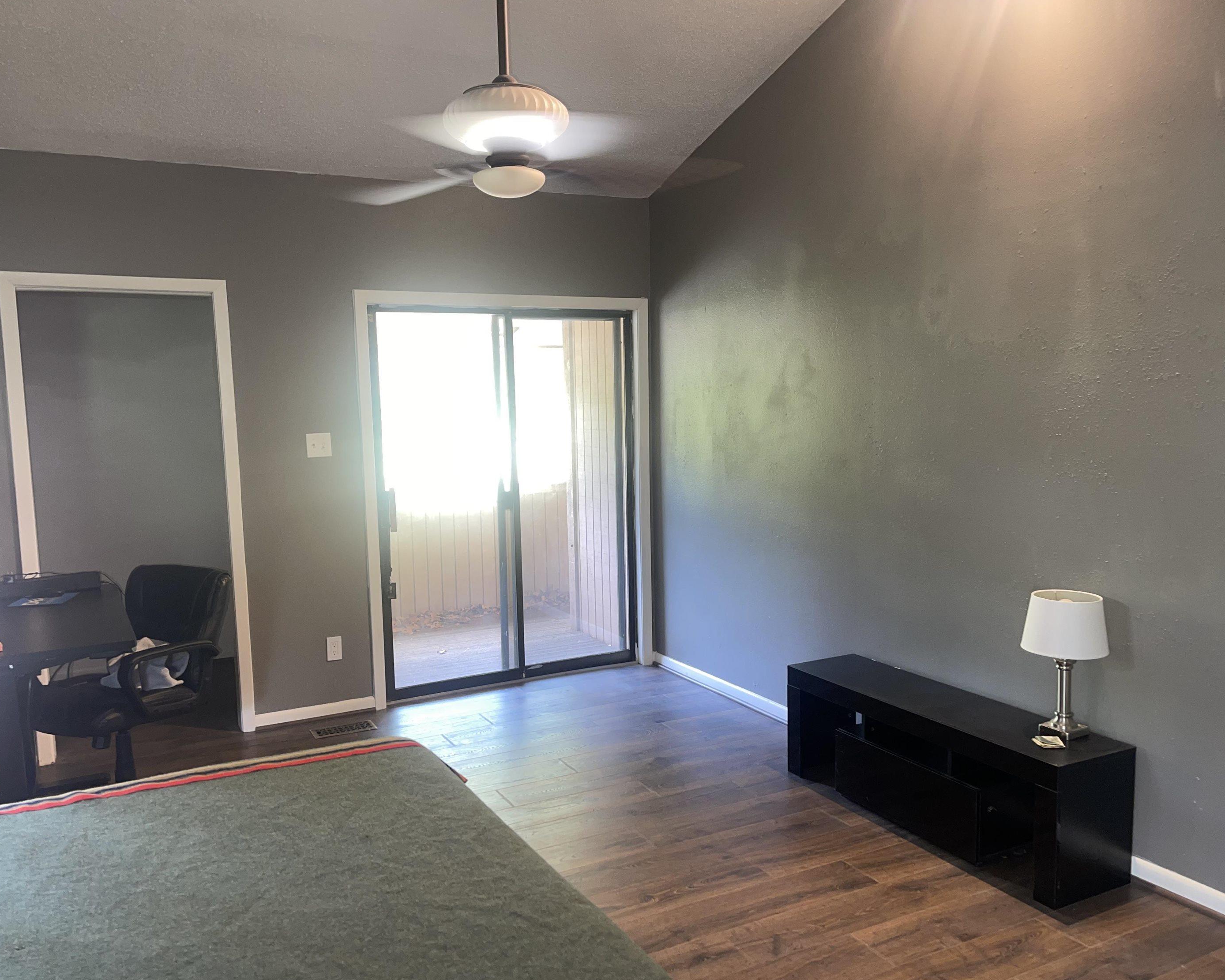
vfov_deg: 53.2
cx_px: 594
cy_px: 503
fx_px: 979
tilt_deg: -8.2
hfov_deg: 64.1
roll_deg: +1.4
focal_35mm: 27
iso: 50
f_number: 1.6
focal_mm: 5.1
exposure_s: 1/15
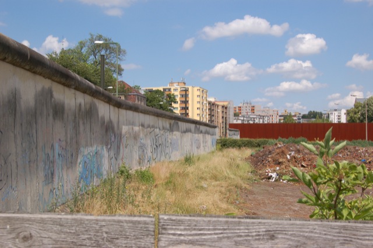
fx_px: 497
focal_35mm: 48
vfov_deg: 28.0
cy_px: 124
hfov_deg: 41.2
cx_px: 186
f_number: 11
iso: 400
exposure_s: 1/500
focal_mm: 32
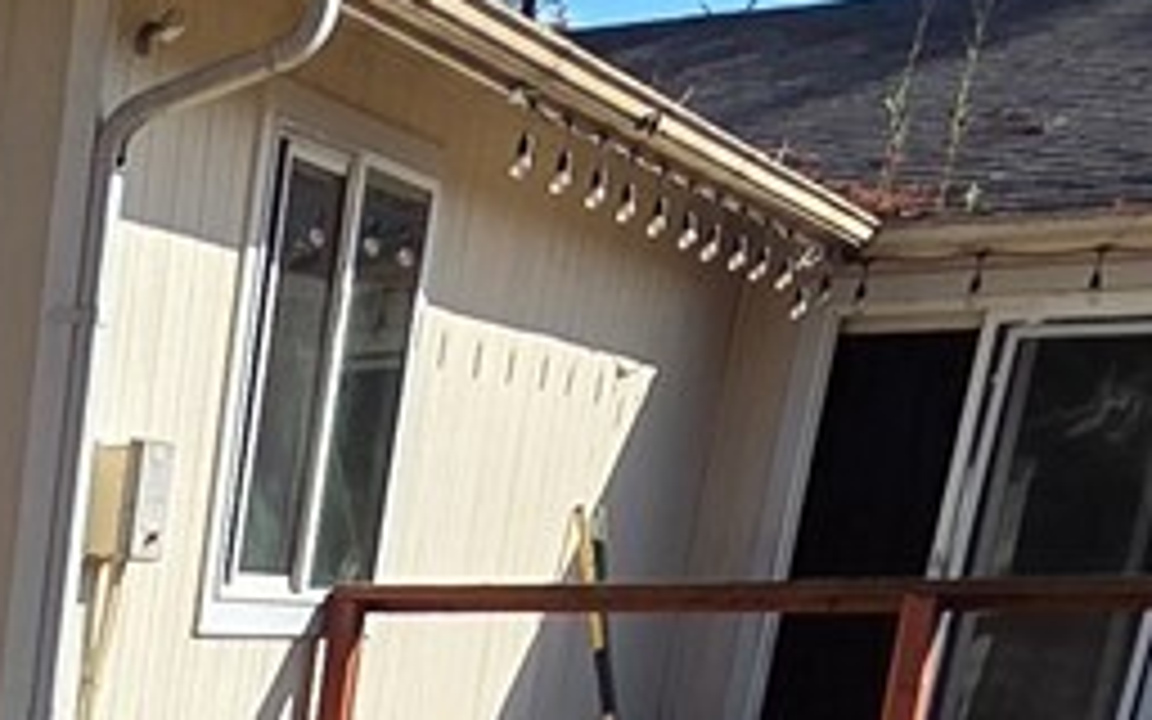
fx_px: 2700
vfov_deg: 11.5
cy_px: 1908
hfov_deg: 19.0
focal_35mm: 86
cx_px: -860
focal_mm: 2.2
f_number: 2.2
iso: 50
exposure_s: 1/1343
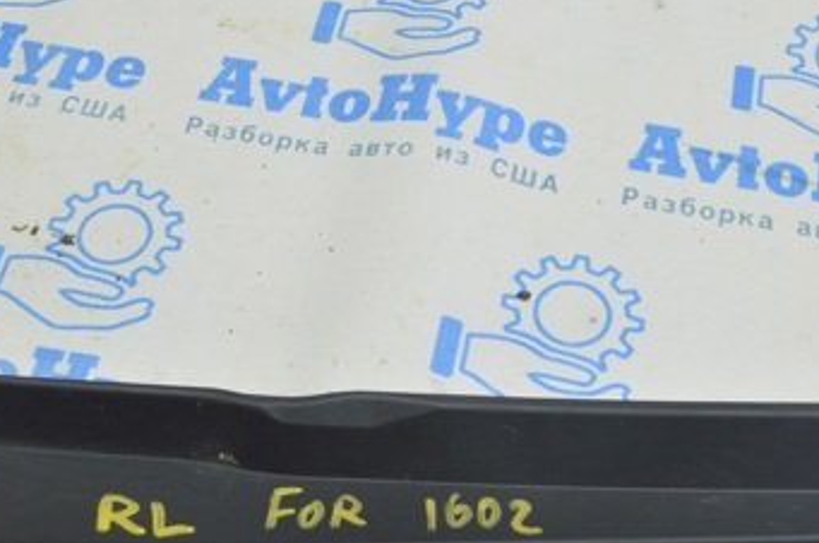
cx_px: 389
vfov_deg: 21.8
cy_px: 302
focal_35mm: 62
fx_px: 1408
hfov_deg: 32.4
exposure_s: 1/20
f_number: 5.6
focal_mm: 22
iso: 400
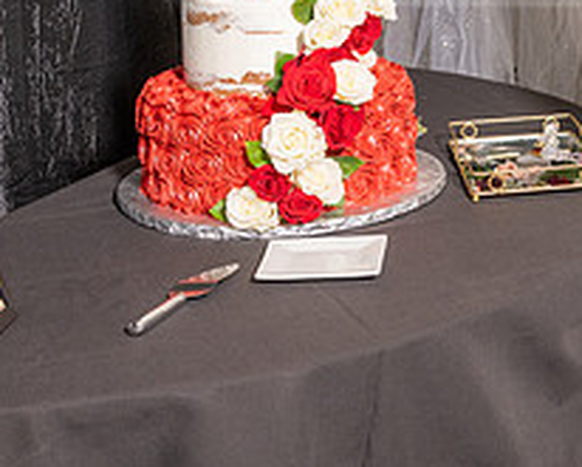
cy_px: -76
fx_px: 1568
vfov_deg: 16.3
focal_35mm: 91
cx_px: 587
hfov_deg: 20.3
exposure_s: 1/200
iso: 800
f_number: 5
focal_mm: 32
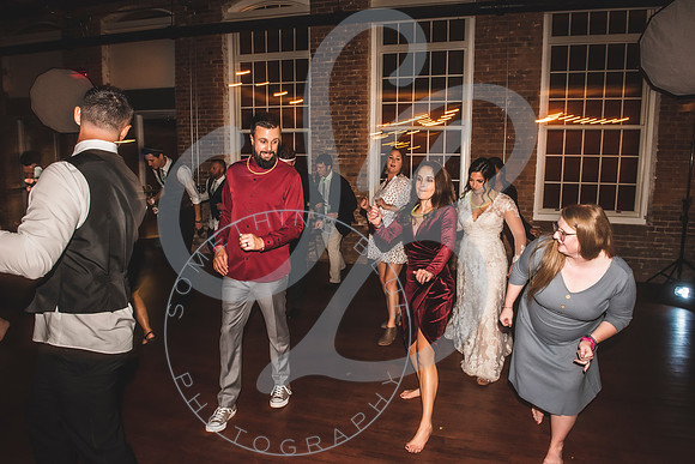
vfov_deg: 53.2
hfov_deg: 73.7
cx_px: 348
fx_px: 463
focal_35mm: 24
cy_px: 232
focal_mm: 24
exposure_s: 1/13
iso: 1000
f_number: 11
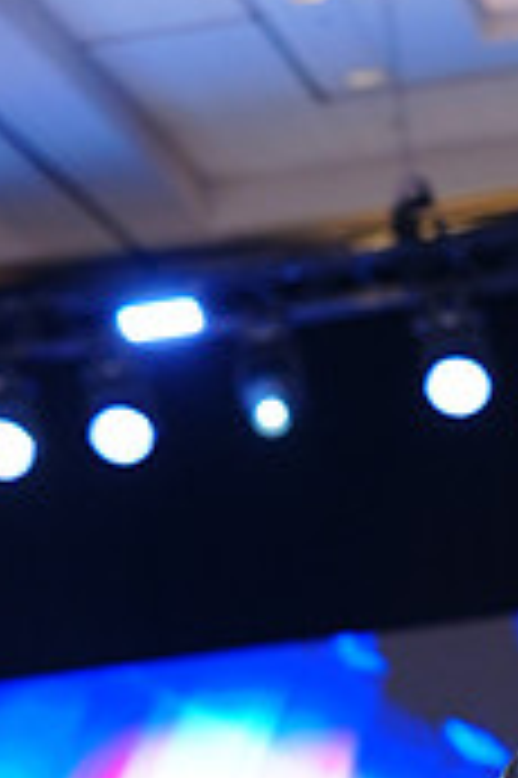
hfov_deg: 8.0
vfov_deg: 11.7
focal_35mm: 168
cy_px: 1201
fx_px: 3633
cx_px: 813
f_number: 2.8
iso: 500
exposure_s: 1/400
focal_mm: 50
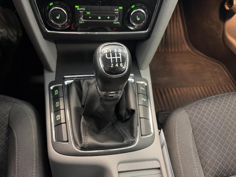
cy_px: 88
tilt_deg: -50.8
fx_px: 177
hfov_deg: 67.3
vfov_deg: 53.1
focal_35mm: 26
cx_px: 118
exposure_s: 1/25
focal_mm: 5.96
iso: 500
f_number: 1.6
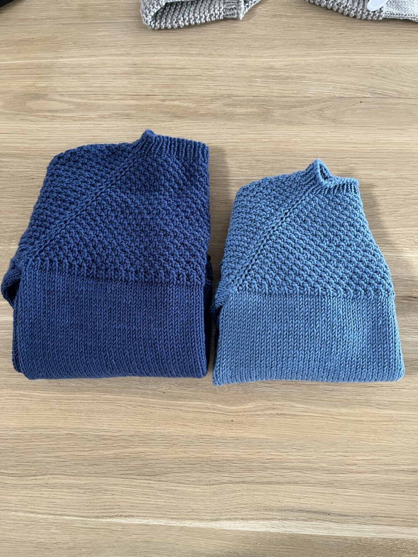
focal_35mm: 26
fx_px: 419
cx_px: 209
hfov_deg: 53.1
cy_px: 278
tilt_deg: -80.0
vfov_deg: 67.3
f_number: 1.6
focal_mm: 5.1
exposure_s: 1/60
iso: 320
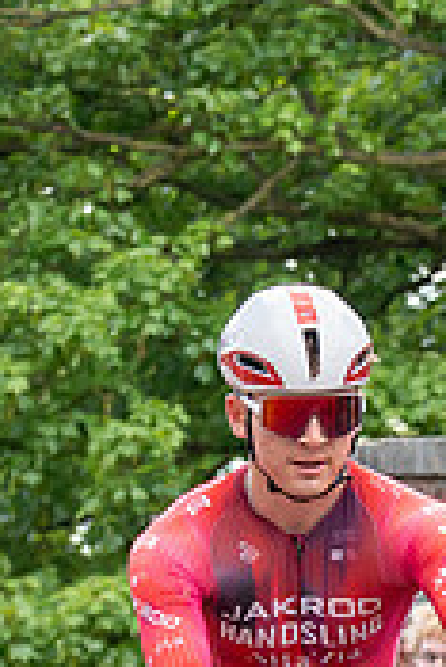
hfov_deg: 3.4
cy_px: 267
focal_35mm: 410
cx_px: 463
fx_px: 7604
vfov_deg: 5.0
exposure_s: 1/1000
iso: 640
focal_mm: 70
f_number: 5
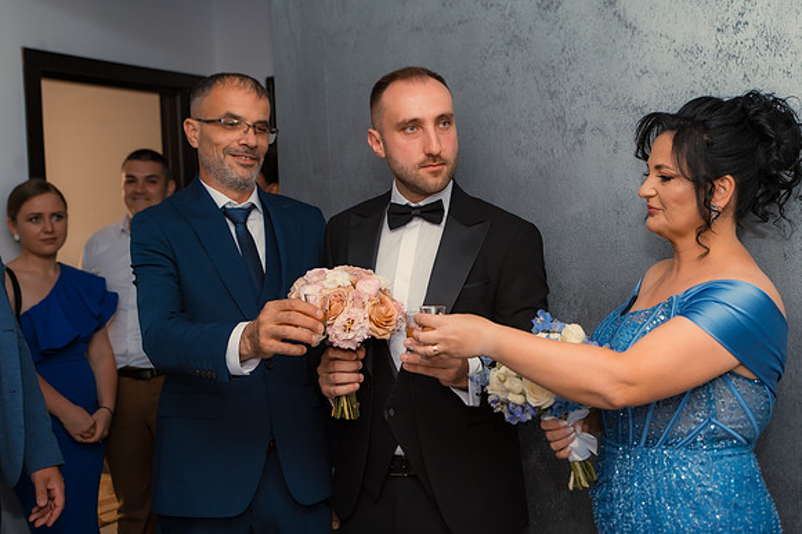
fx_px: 1002
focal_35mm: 45
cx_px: 432
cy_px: 234
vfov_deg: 29.8
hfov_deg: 43.6
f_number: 3.5
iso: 500
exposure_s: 1/125
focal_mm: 40
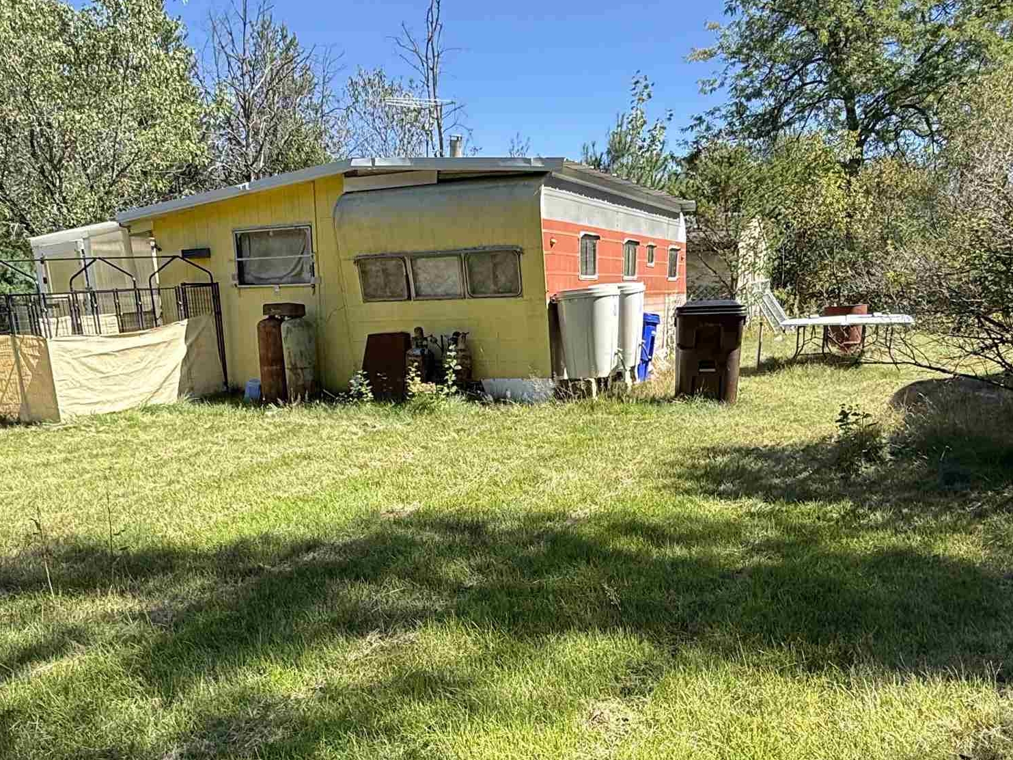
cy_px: 534
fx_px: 849
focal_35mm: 29
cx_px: 446
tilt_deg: -15.9
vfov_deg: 47.1
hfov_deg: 61.5
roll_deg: +1.3
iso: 64
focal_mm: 2.22
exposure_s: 1/726
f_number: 2.2
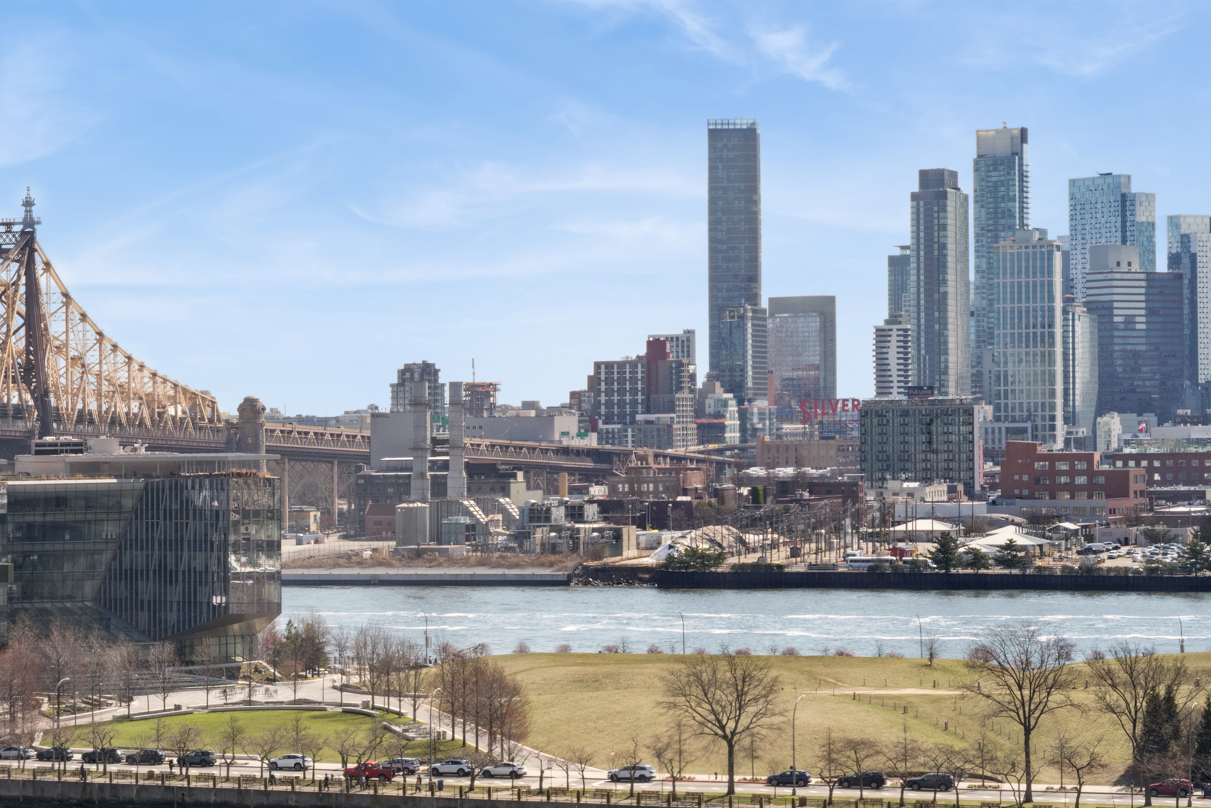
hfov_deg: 22.0
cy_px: 336
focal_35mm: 92
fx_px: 3095
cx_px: 345
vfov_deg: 14.9
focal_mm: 57
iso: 200
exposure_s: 1/50
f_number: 22
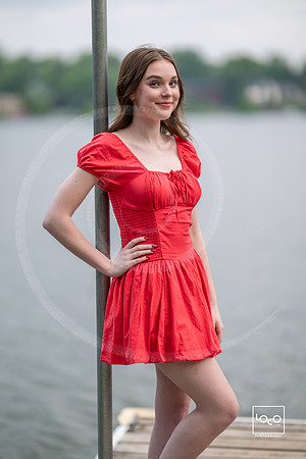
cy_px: 230
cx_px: 153
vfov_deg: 23.9
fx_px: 1084
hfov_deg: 16.1
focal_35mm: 85
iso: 100
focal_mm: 85
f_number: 1.2
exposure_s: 1/320
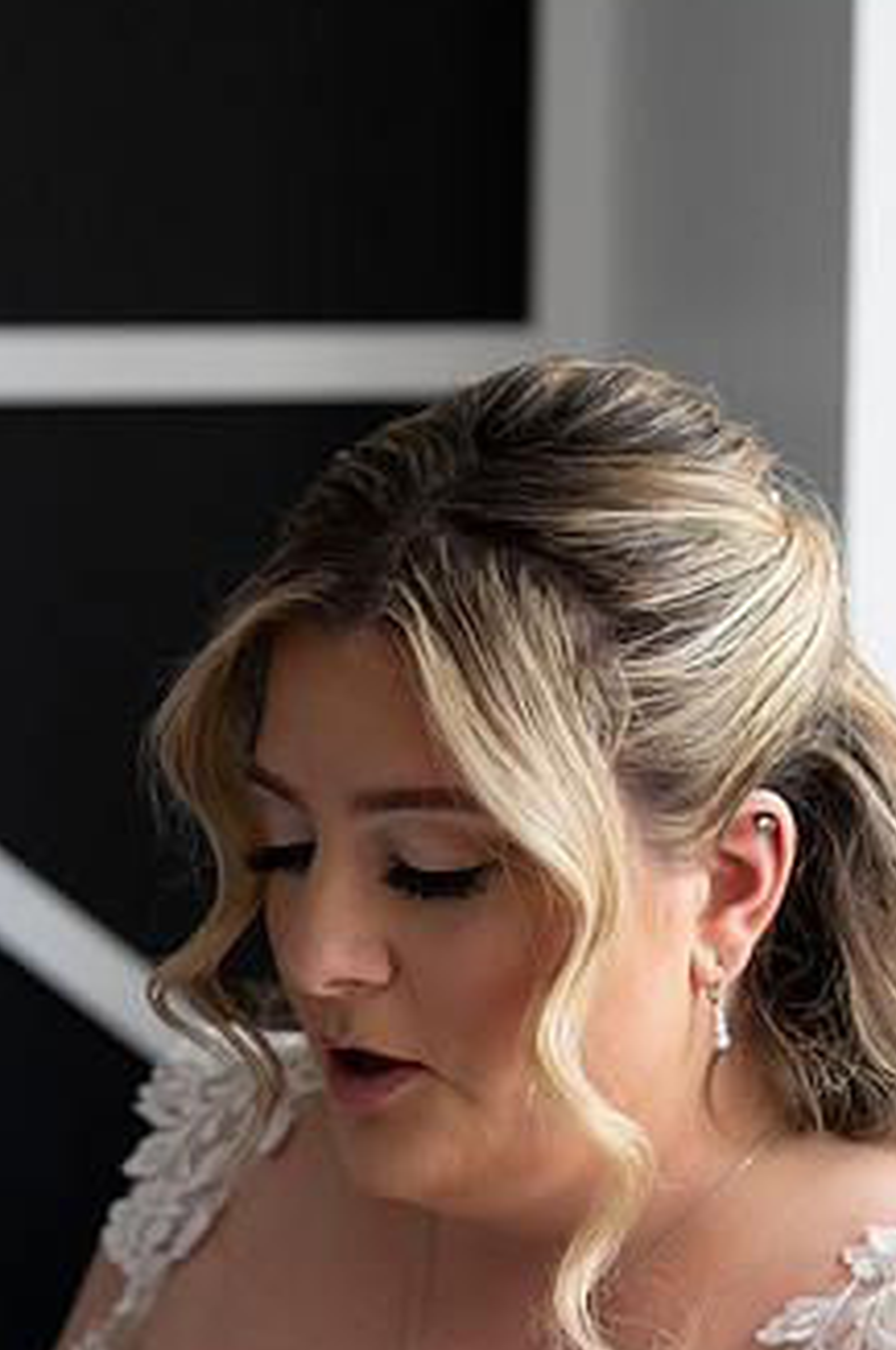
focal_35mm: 117
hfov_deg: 11.7
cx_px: 477
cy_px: 871
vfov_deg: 17.5
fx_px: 4382
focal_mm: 85
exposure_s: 1/2000
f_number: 4
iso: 4000
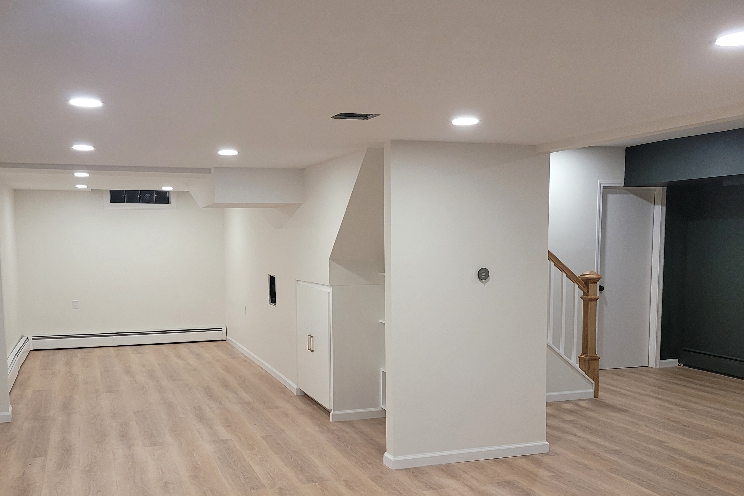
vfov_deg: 35.7
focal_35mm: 37
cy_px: 311
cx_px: 326
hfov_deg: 51.8
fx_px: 765
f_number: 1.8
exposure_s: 1/120
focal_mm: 5.4
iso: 250
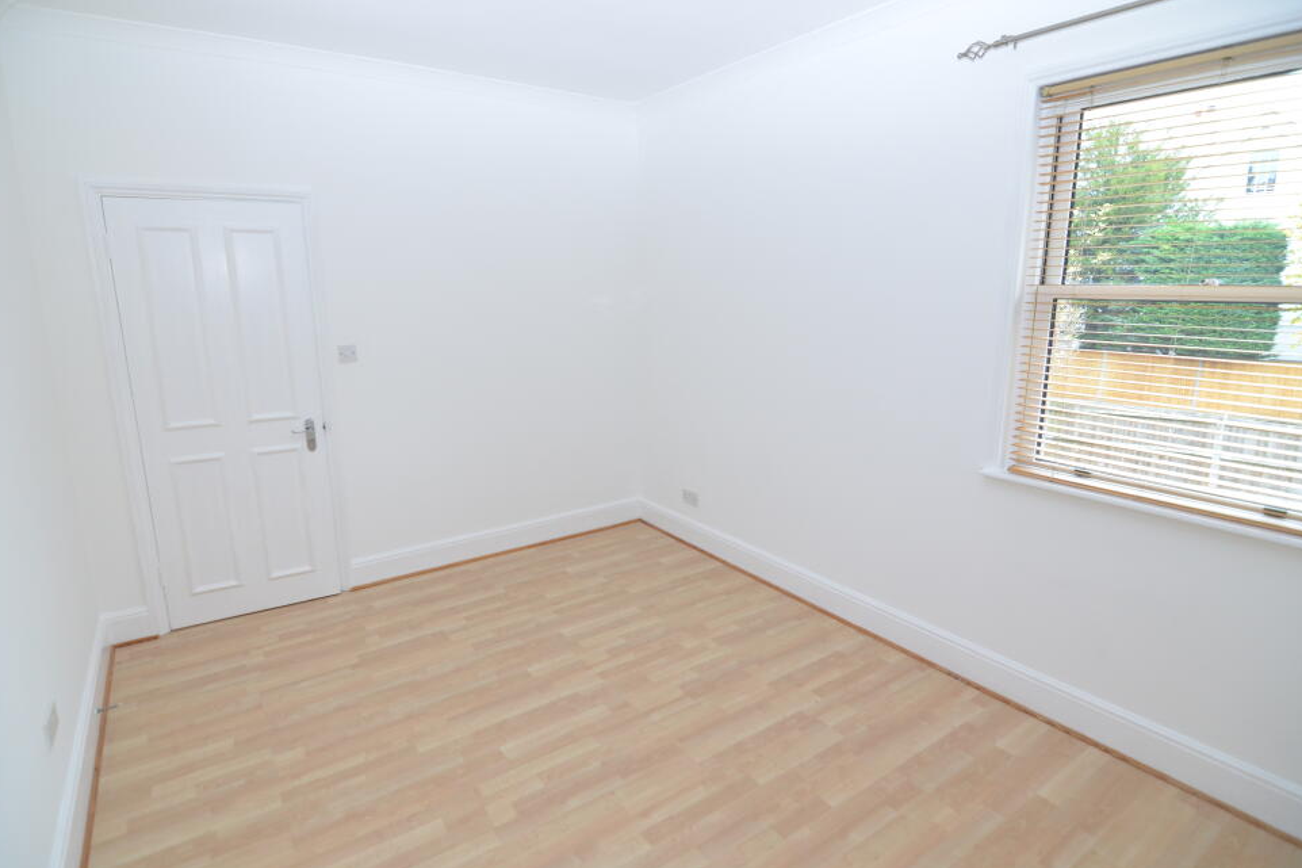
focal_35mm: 18
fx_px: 634
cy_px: 436
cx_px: 636
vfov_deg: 68.8
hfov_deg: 91.5
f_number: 3.5
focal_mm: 11
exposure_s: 1/50
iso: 800
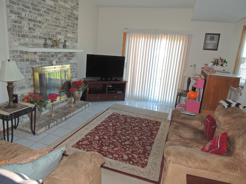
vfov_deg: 56.8
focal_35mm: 24
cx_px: 123
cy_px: 92
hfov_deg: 71.6
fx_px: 171
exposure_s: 1/40
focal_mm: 4.3
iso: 200
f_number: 3
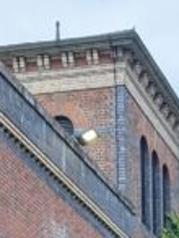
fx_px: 1155
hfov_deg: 8.5
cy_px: 499
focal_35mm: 168
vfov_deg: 10.6
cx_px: 333
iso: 21
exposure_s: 1/1119
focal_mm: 6.9
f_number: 1.68
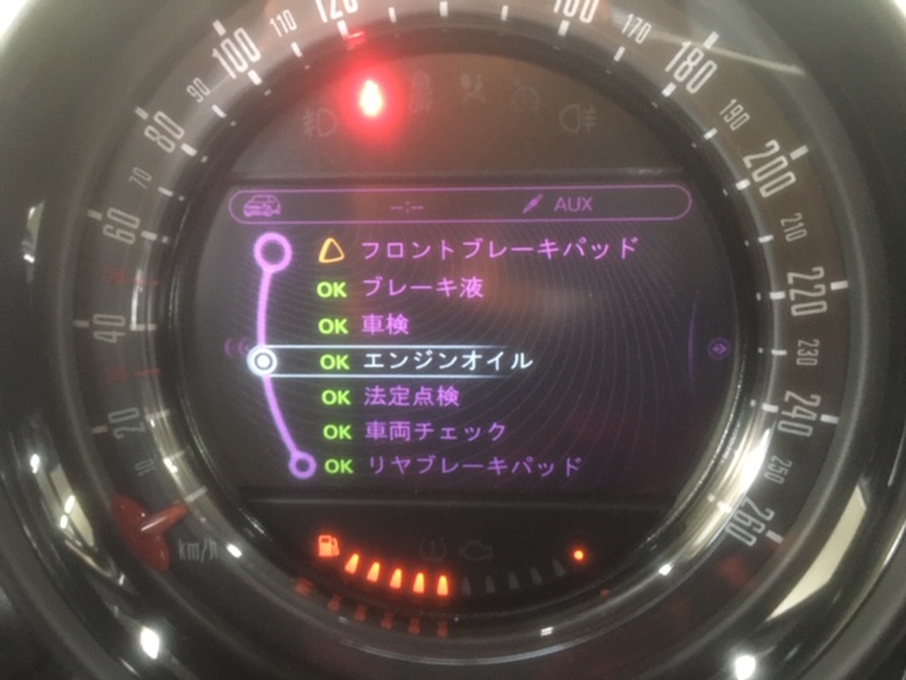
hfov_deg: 61.7
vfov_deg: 48.2
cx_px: 453
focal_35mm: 29
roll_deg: +2.2
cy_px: 340
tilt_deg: -21.5
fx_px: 759
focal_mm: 4.15
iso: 400
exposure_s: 1/15
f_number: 2.2
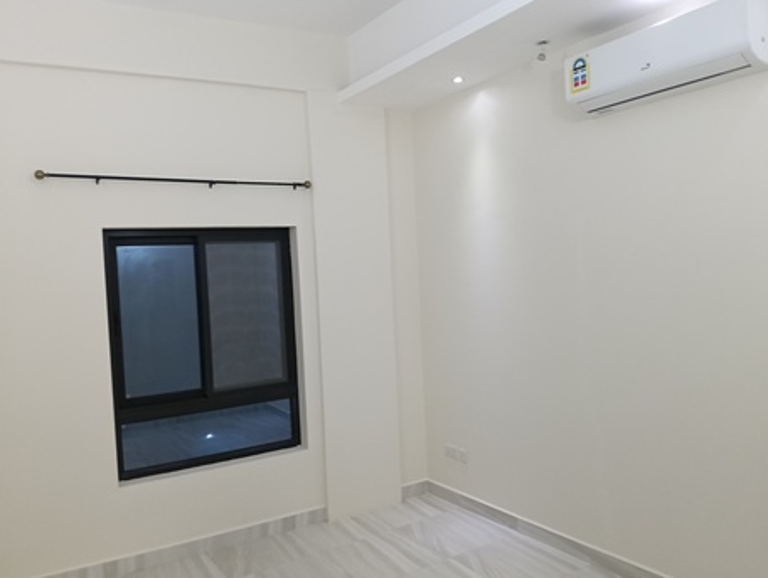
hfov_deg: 65.3
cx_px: 384
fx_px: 600
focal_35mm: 27
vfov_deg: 51.4
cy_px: 289
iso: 640
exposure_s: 1/33.3
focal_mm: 3.98
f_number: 1.8
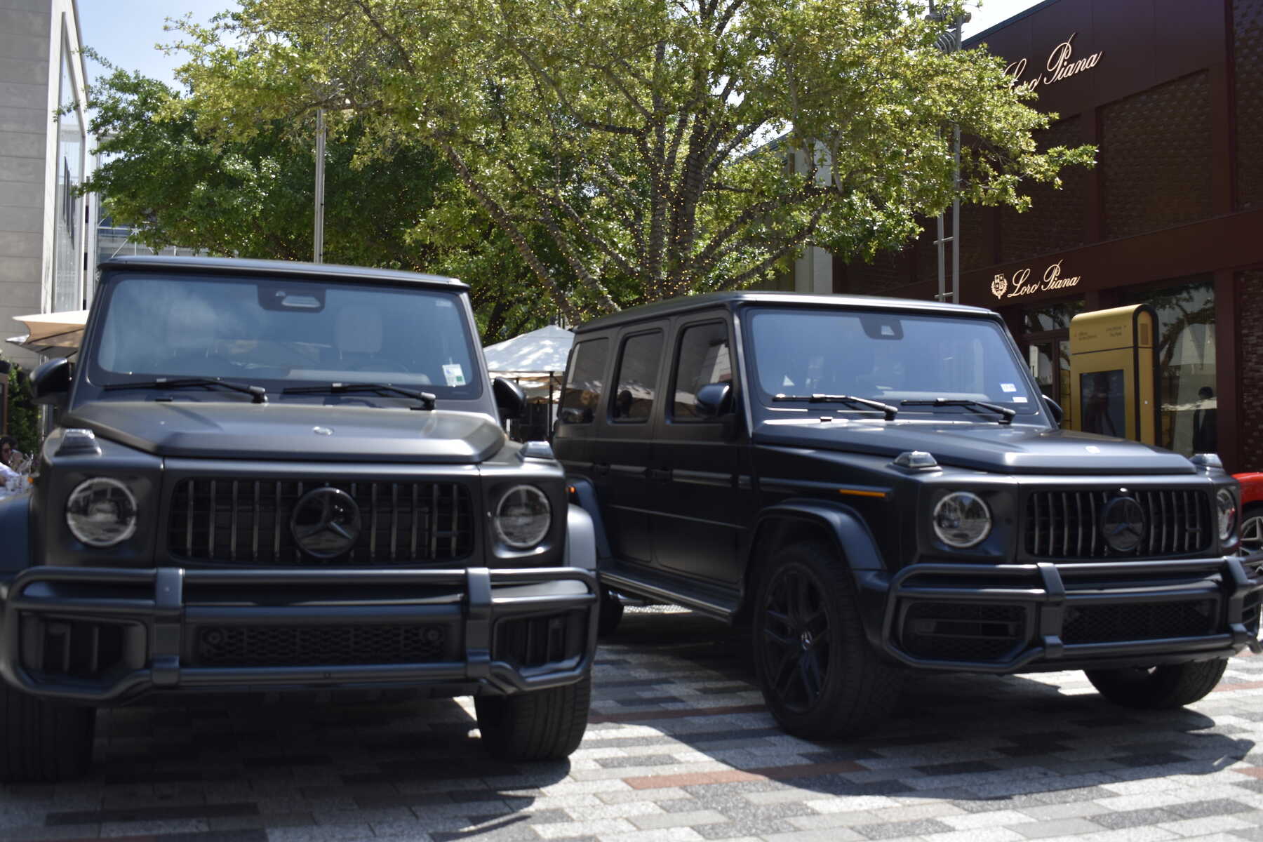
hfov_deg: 47.9
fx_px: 1421
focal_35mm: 40
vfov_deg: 33.0
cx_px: 632
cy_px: 421
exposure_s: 1/1600
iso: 400
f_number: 5.6
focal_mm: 27
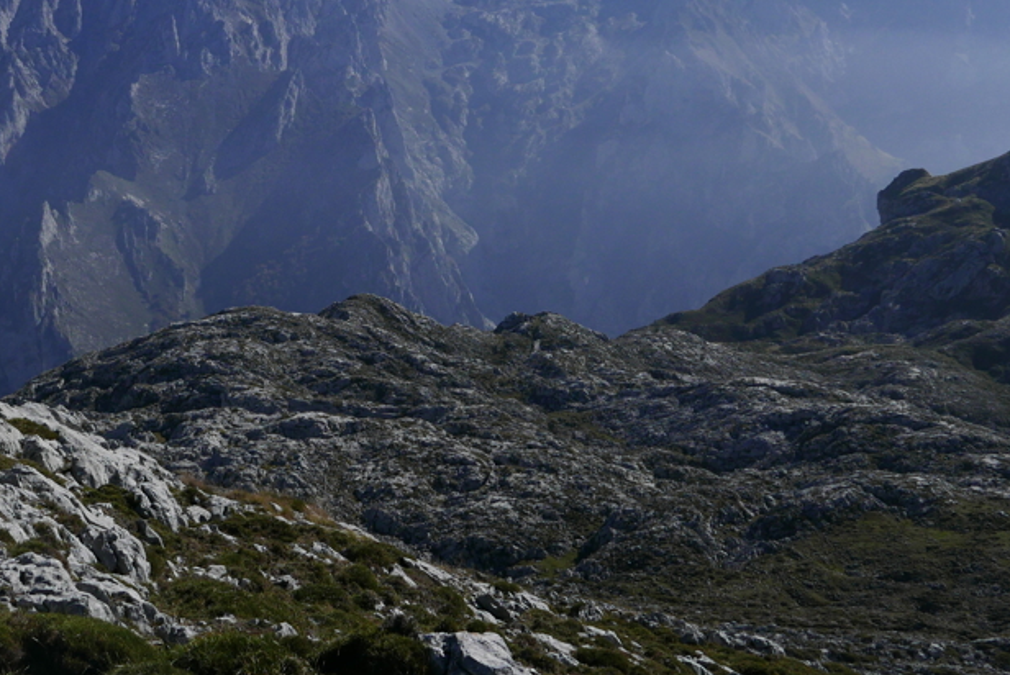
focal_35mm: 68
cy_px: 218
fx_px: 1910
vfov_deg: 20.0
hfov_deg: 29.6
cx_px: 403
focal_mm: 15.9
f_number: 5.6
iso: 200
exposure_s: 1/1600
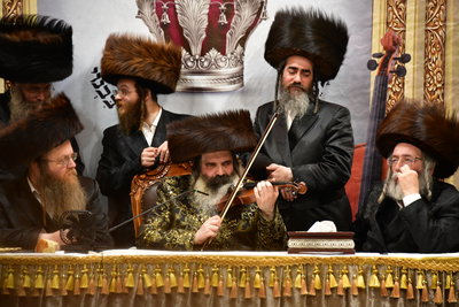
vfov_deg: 7.2
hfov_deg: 10.8
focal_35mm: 190
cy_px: 154
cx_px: 230
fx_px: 2423
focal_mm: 190
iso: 1600
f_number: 5.6
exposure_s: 1/100
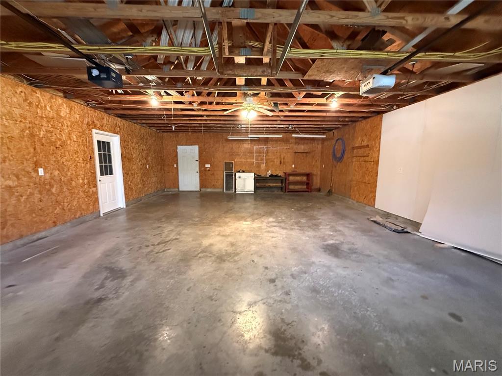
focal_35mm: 14
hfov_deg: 102.1
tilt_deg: -7.1
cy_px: 188
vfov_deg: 85.7
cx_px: 251
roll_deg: -0.5
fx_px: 203
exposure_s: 1/60
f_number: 2.2
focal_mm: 2.22
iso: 1250
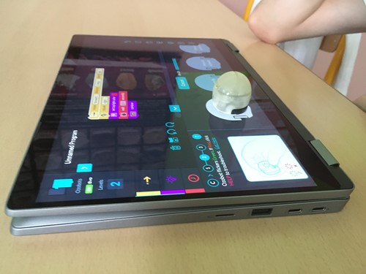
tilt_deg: -34.1
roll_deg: -8.0
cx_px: 183
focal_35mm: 29
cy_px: 137
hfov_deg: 61.7
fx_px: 307
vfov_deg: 48.2
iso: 320
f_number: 2.2
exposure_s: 1/17
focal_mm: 4.15
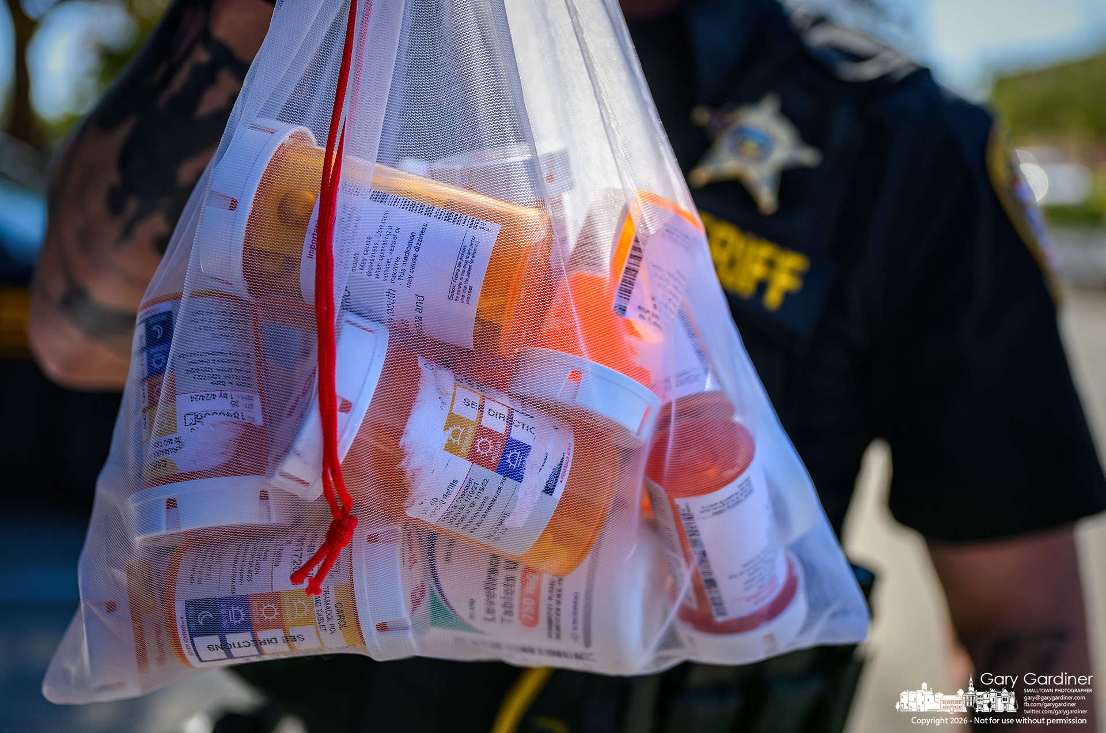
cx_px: 553
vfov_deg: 38.7
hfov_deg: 55.9
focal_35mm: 34
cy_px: 366
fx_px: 1042
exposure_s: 1/1600
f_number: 2.8
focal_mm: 34
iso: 160
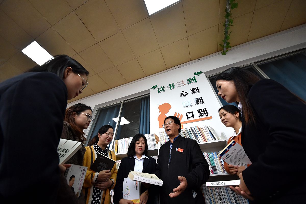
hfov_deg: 112.6
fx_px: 102
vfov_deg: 90.0
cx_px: 153
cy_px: 102
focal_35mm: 12
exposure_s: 1/250
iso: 3200
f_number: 4.5
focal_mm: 12
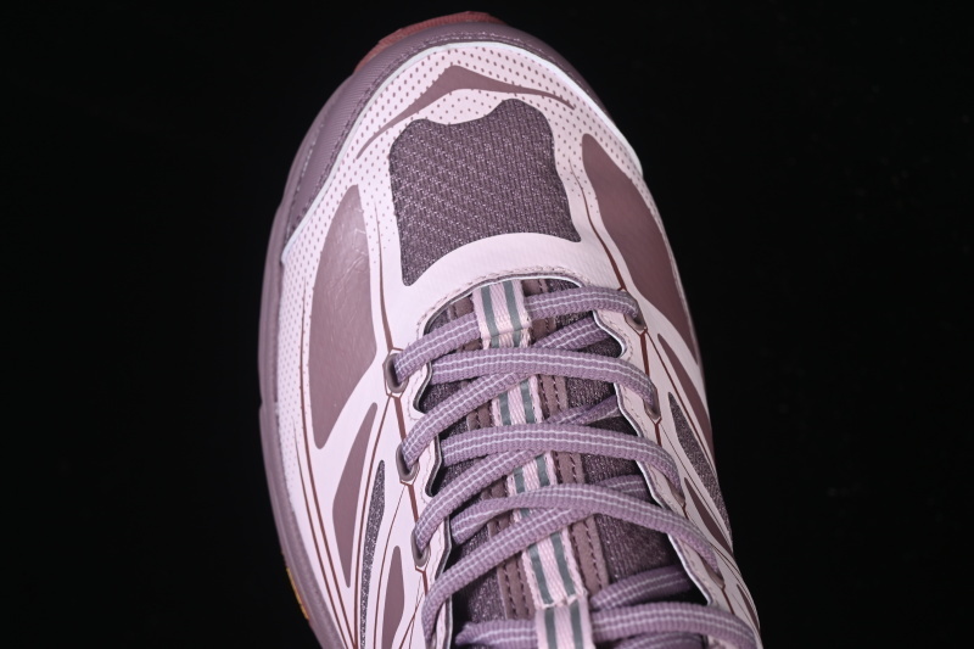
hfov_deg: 27.0
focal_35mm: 75
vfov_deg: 18.2
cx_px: 487
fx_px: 2029
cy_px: 324
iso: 160
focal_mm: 50
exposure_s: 1/80
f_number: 7.1
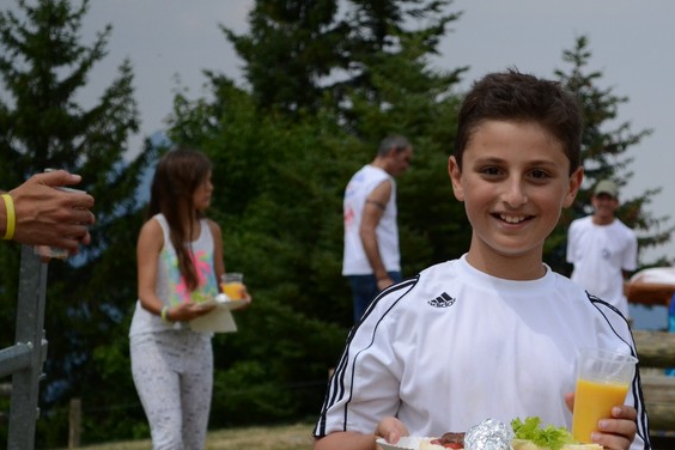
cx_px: 535
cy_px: 342
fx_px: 2811
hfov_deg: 13.6
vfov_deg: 9.1
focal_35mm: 150
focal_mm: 55
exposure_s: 1/4000
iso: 800
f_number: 5.6
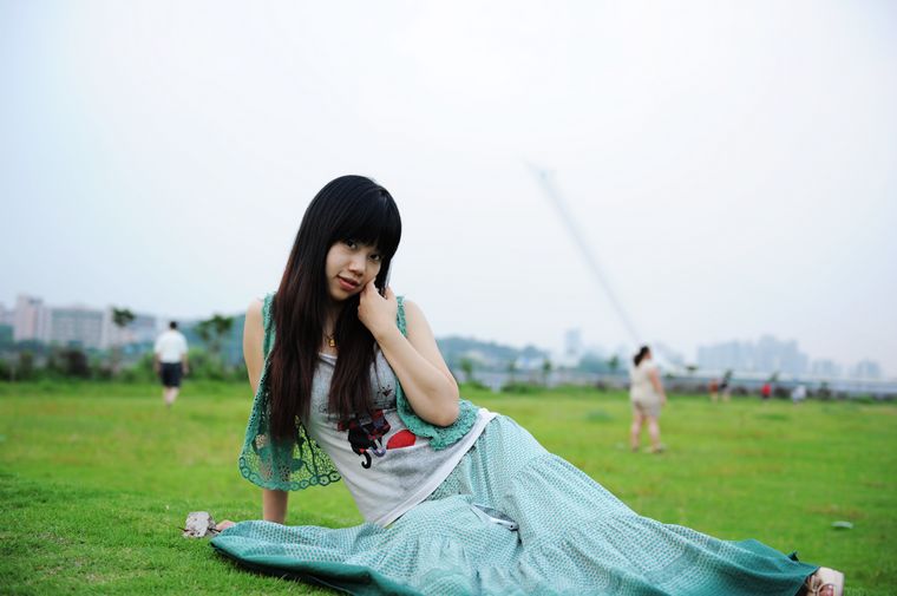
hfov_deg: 41.2
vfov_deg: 28.0
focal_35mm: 48
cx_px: 448
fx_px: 1195
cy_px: 298
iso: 200
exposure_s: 1/25
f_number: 3.2
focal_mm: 48
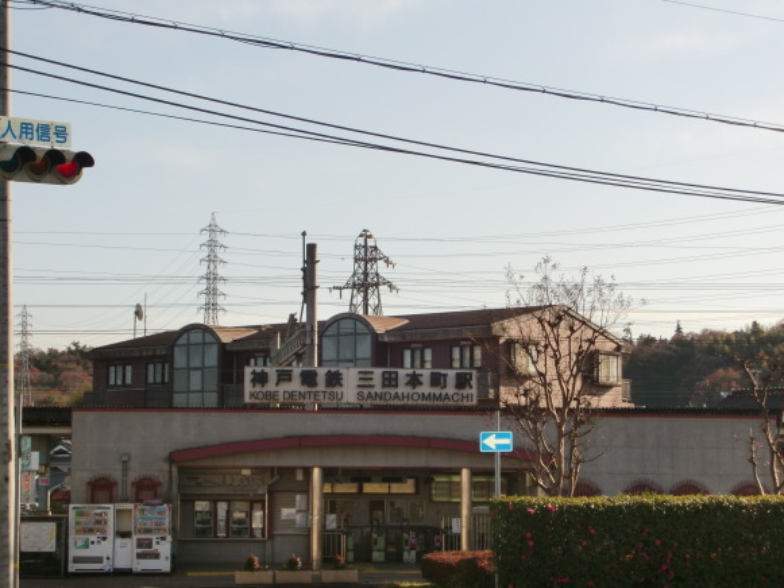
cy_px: 321
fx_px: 1971
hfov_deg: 22.5
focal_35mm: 87
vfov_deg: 17.0
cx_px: 372
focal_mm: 13.9
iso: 64
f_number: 4.6
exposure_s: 1/640
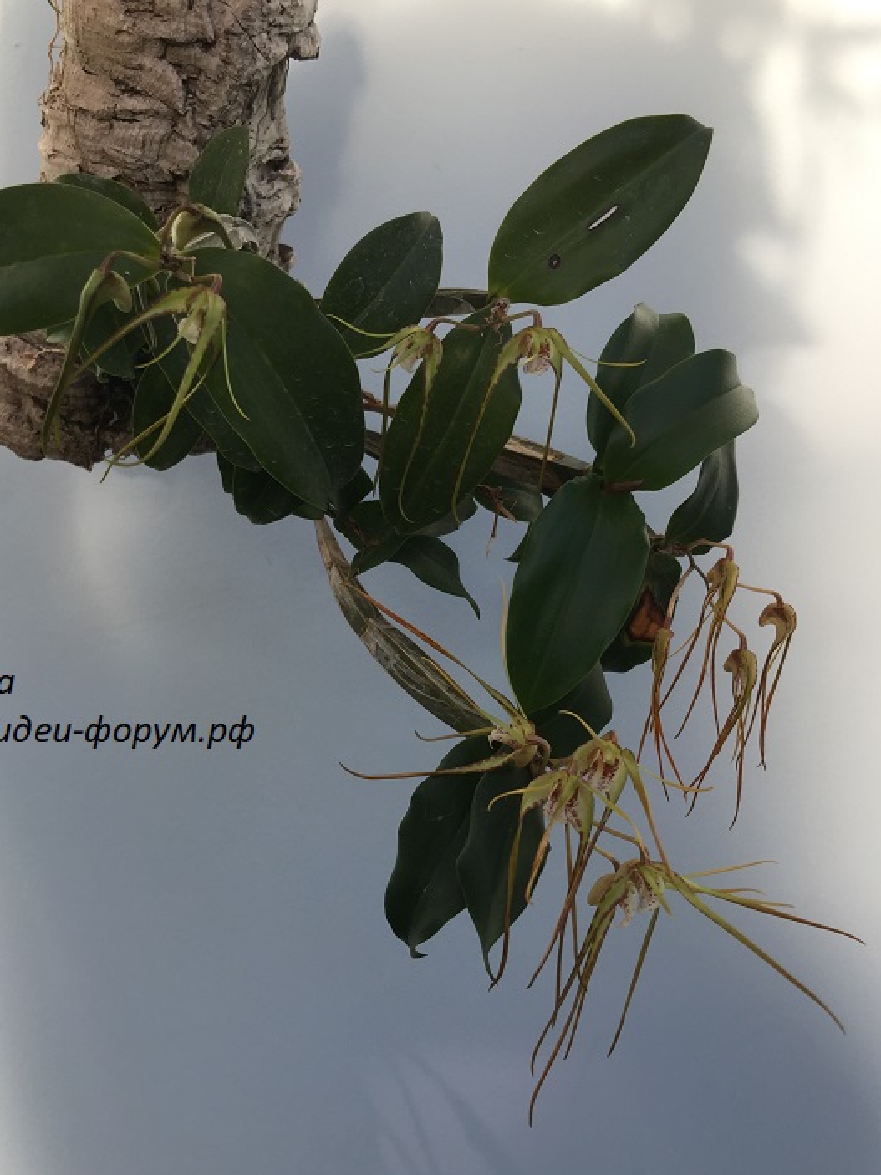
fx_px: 1120
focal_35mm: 33
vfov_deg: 55.3
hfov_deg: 42.9
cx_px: 403
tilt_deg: -15.9
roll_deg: +5.5
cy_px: 608
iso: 32
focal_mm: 4.15
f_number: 2.2
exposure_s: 1/363
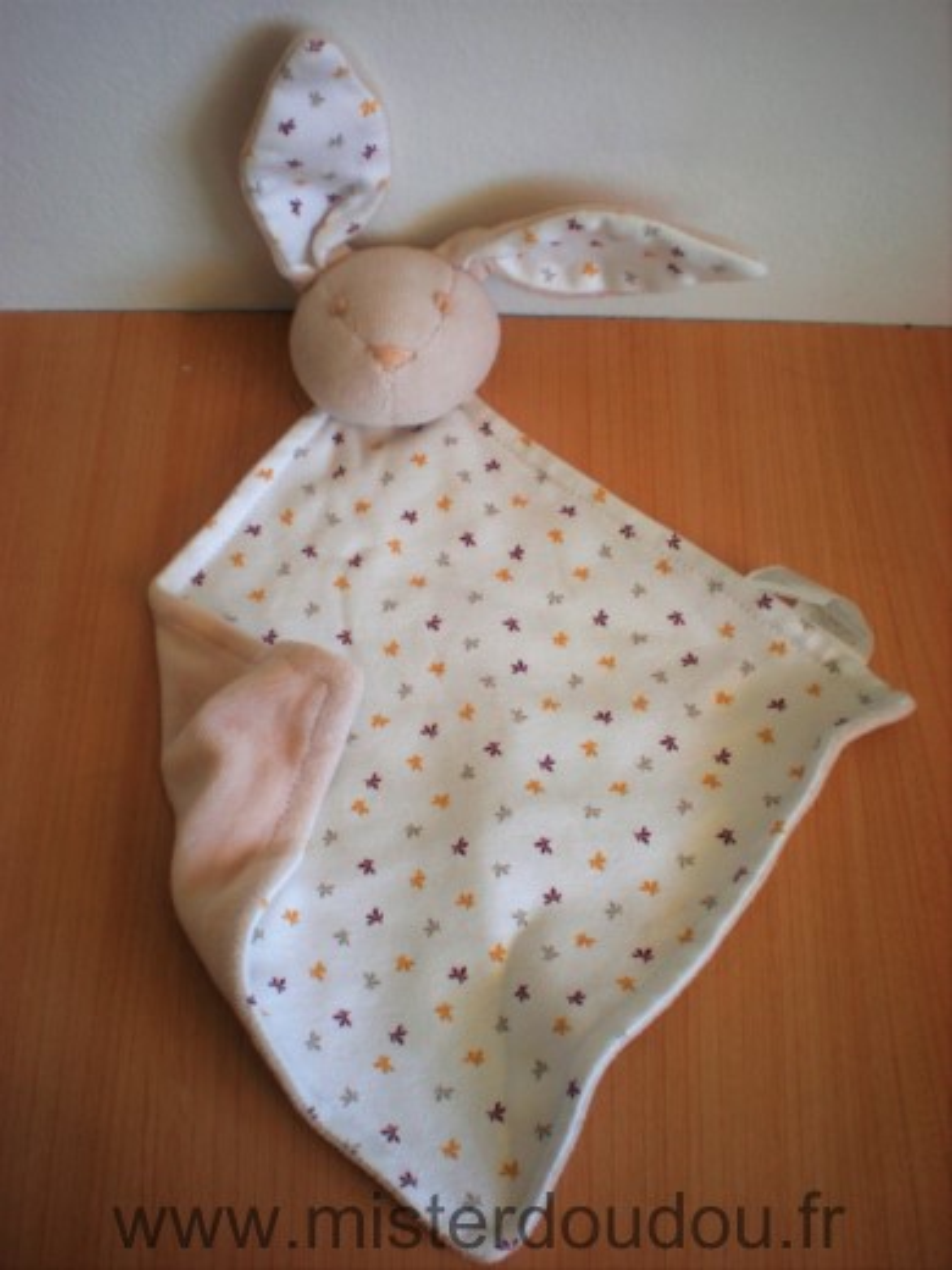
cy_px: 635
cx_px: 476
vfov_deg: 49.0
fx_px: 1393
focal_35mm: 38
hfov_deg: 37.7
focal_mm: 6.3
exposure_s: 1/54
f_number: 3.1
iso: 97
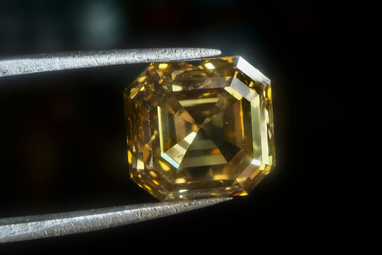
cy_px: 128
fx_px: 244
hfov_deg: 76.1
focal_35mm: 23
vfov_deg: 55.1
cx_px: 191
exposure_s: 1/30
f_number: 6.4
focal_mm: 15.6
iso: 1600
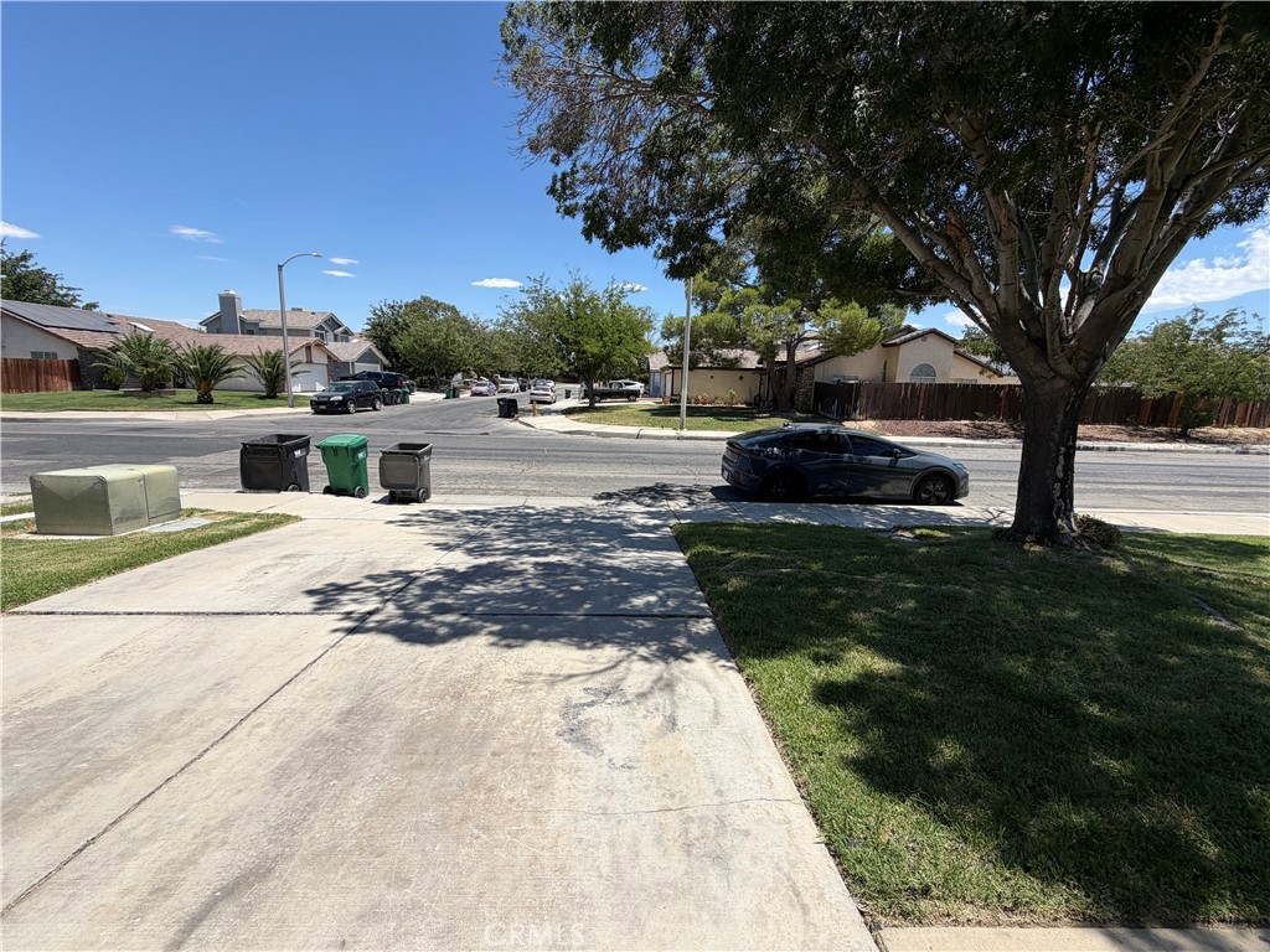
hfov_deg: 102.1
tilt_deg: -9.3
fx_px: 514
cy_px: 476
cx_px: 635
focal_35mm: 14
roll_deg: -1.1
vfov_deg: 85.7
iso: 20
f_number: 2.2
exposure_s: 1/830
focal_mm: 2.22
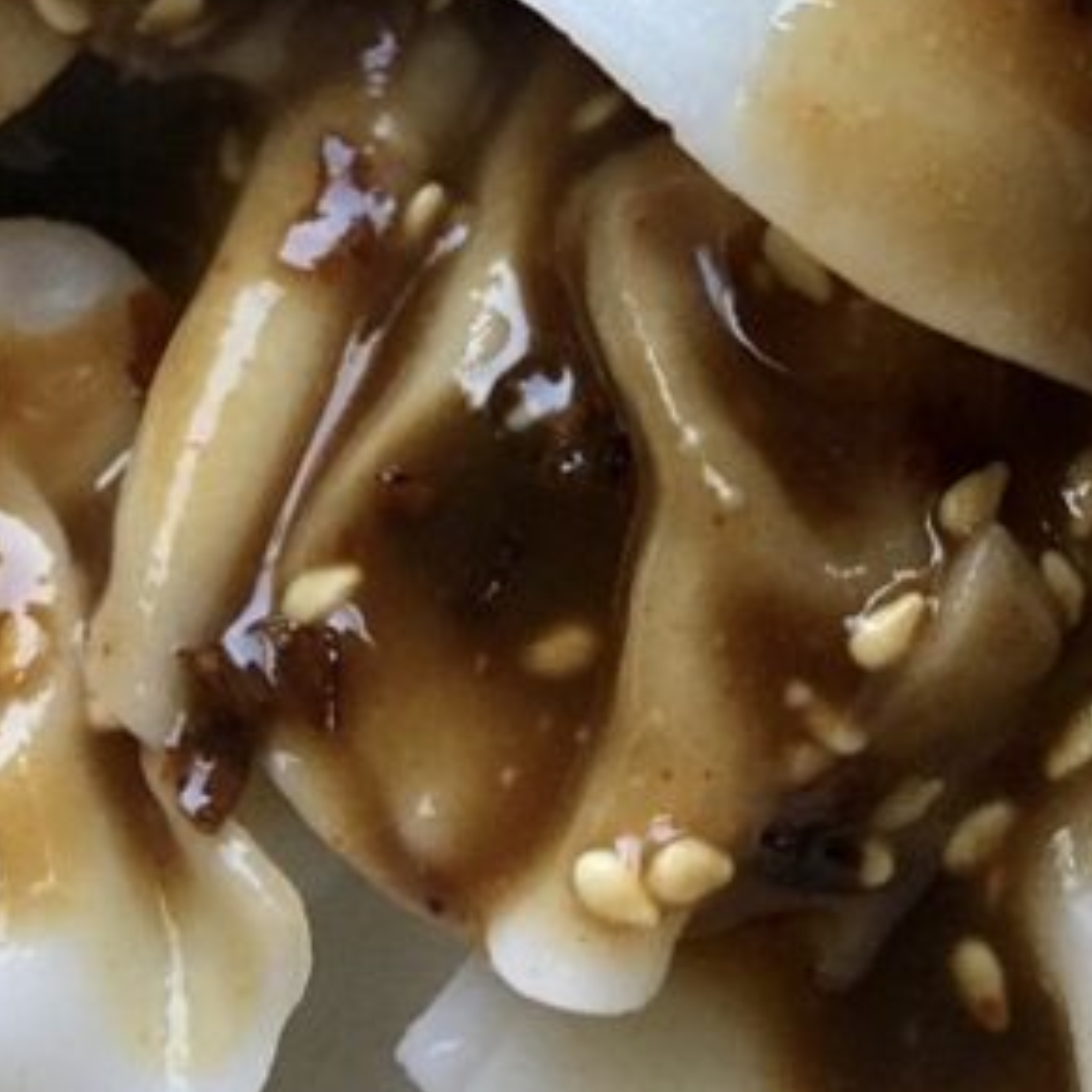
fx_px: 3141
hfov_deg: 19.2
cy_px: -454
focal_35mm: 88
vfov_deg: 18.0
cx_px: 1092
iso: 125
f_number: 2.2
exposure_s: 1/30
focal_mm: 4.15
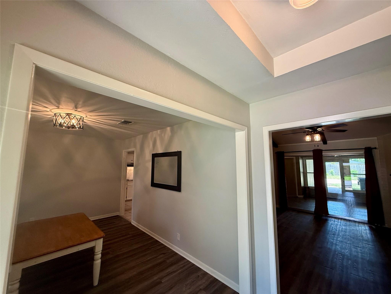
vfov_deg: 85.7
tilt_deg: +7.1
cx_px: 196
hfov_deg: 102.1
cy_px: 147
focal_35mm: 14
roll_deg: -0.3
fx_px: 158
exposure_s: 1/120
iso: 250
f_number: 2.2
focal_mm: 2.22
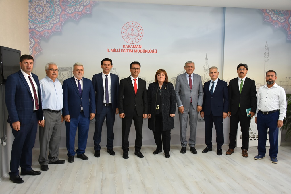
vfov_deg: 40.0
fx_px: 267
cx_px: 146
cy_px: 97
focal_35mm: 33
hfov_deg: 57.2
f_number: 4
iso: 720
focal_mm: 22
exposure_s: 1/60
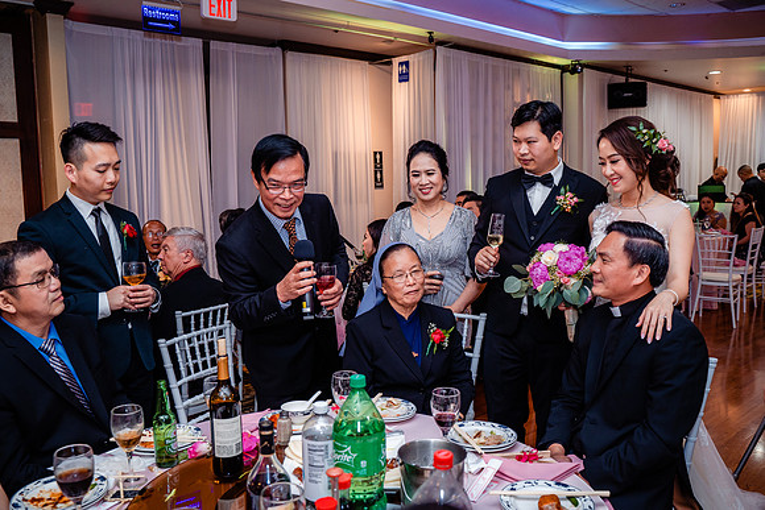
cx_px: 382
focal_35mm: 30
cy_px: 255
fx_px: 638
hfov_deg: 61.9
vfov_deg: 43.6
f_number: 4.5
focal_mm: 30
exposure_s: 1/125
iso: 1600
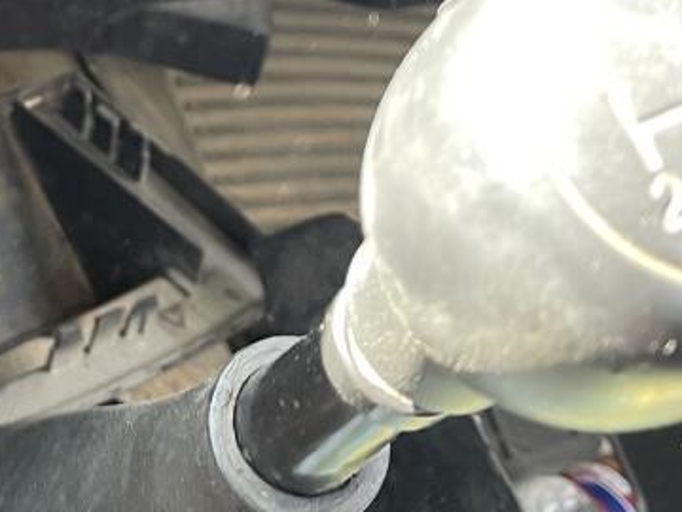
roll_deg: -0.7
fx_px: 1753
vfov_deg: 15.9
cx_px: -13
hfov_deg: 21.2
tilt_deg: -27.6
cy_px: -125
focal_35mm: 89
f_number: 1.6
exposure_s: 1/63
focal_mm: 5.1
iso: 125
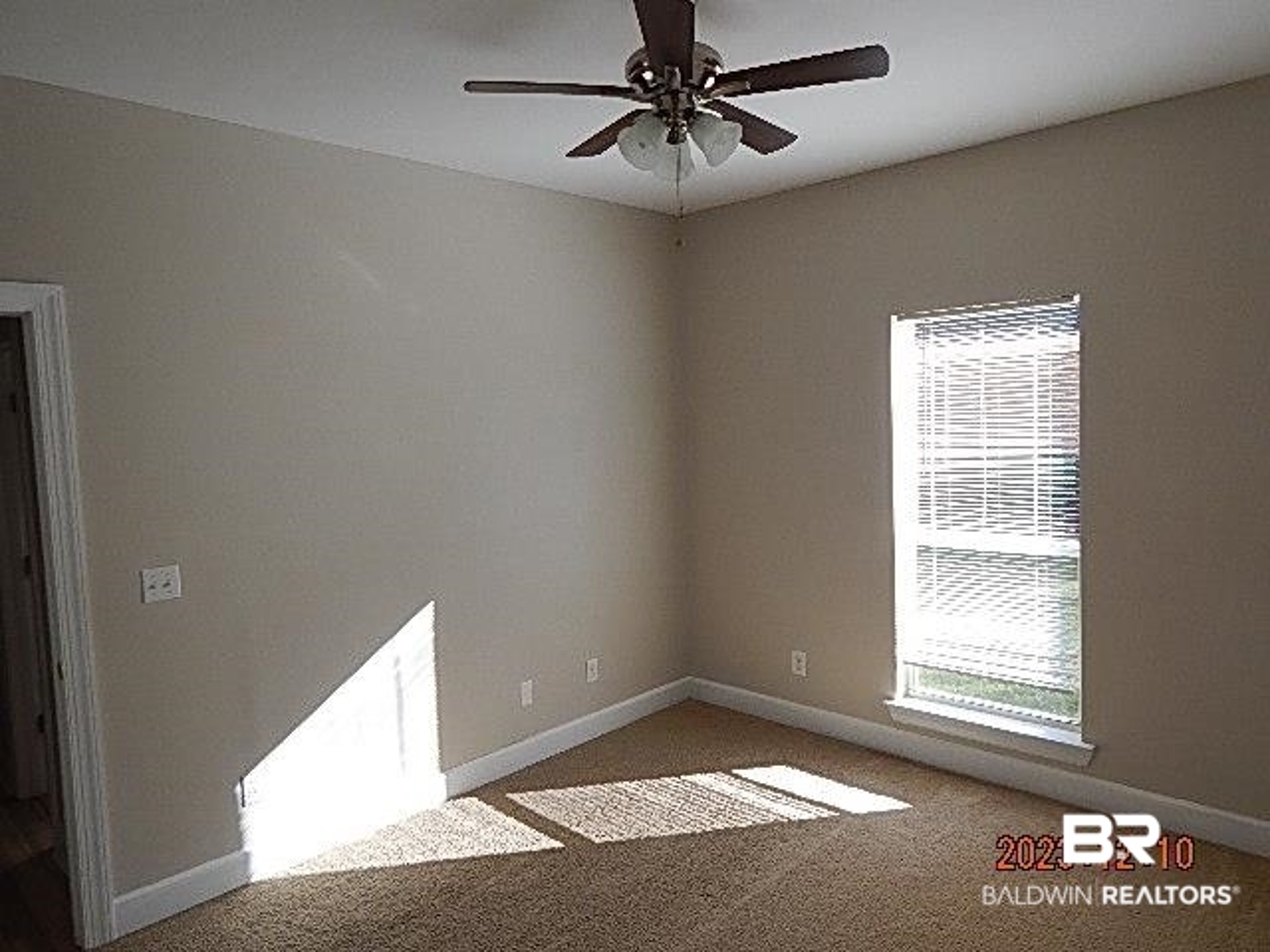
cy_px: 476
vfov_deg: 58.9
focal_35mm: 23
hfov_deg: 73.9
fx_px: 844
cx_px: 635
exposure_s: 1/250
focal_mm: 4
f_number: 3
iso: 200
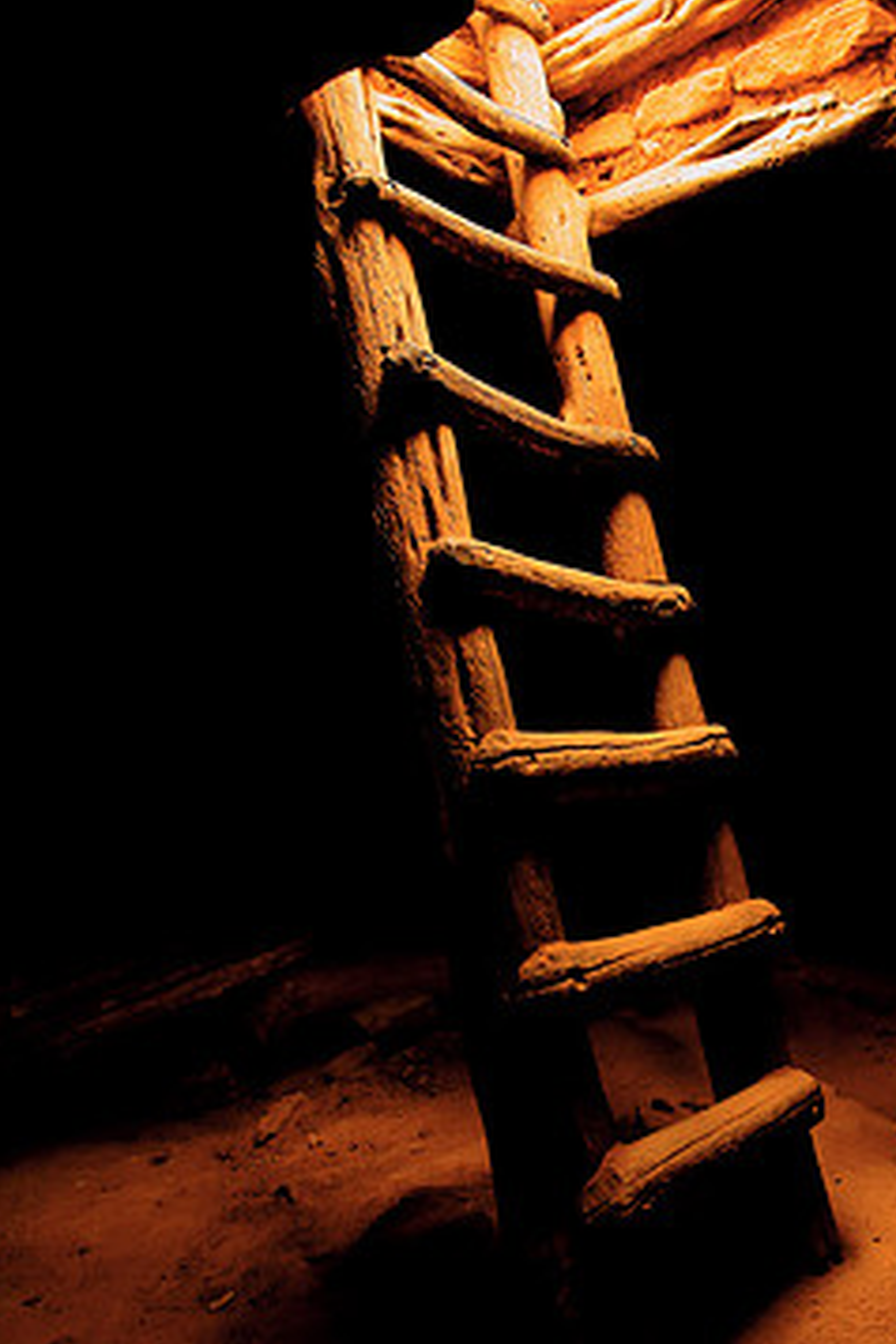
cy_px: 693
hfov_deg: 47.0
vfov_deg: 69.4
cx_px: 710
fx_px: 971
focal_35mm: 26
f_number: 5
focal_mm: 16
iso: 800
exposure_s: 1/100
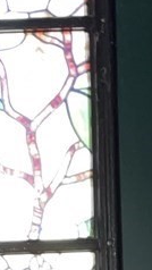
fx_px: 1310
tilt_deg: -0.4
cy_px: 424
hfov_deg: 6.6
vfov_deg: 11.2
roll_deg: +3.1
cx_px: -76
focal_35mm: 183
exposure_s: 1/4
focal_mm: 4.2
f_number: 1.6
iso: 50
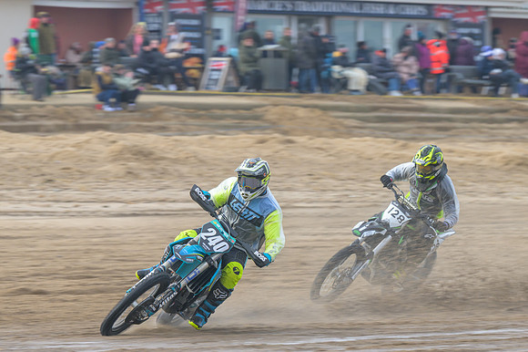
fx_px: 5217
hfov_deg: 5.8
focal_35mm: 356
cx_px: 215
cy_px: 203
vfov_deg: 3.9
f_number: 8
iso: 280
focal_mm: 200
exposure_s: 1/250
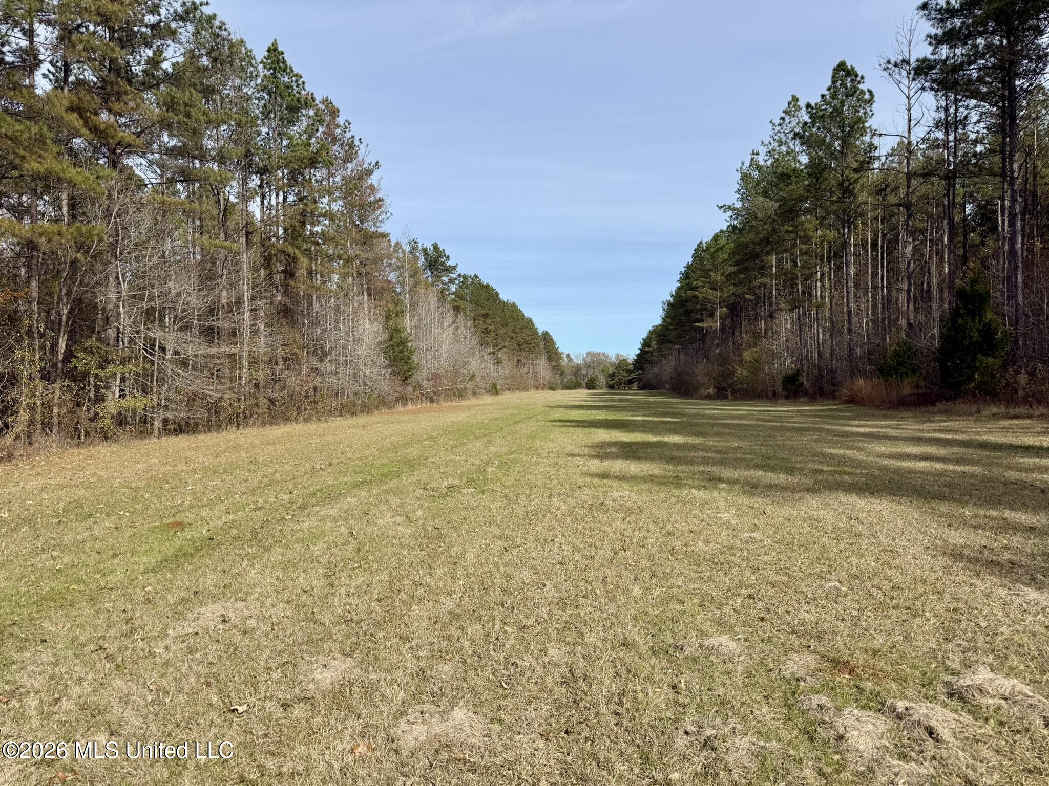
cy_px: 393
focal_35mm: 24
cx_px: 524
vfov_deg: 56.8
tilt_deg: +0.5
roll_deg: +1.2
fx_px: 727
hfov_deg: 71.6
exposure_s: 1/4167
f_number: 1.78
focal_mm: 6.76
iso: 80
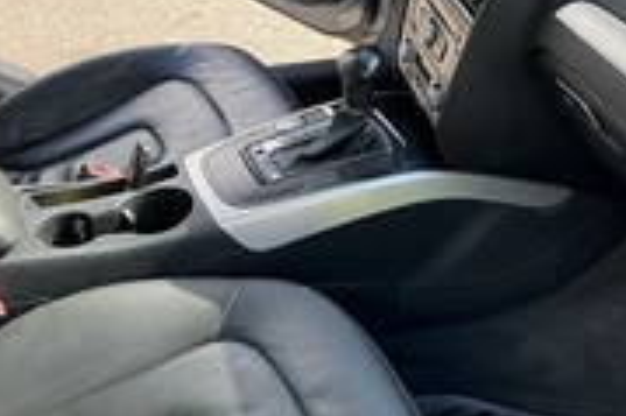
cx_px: 500
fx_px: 1129
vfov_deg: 20.9
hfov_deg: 30.2
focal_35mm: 65
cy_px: 252
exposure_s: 1/174
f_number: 1.8
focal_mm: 3
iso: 25
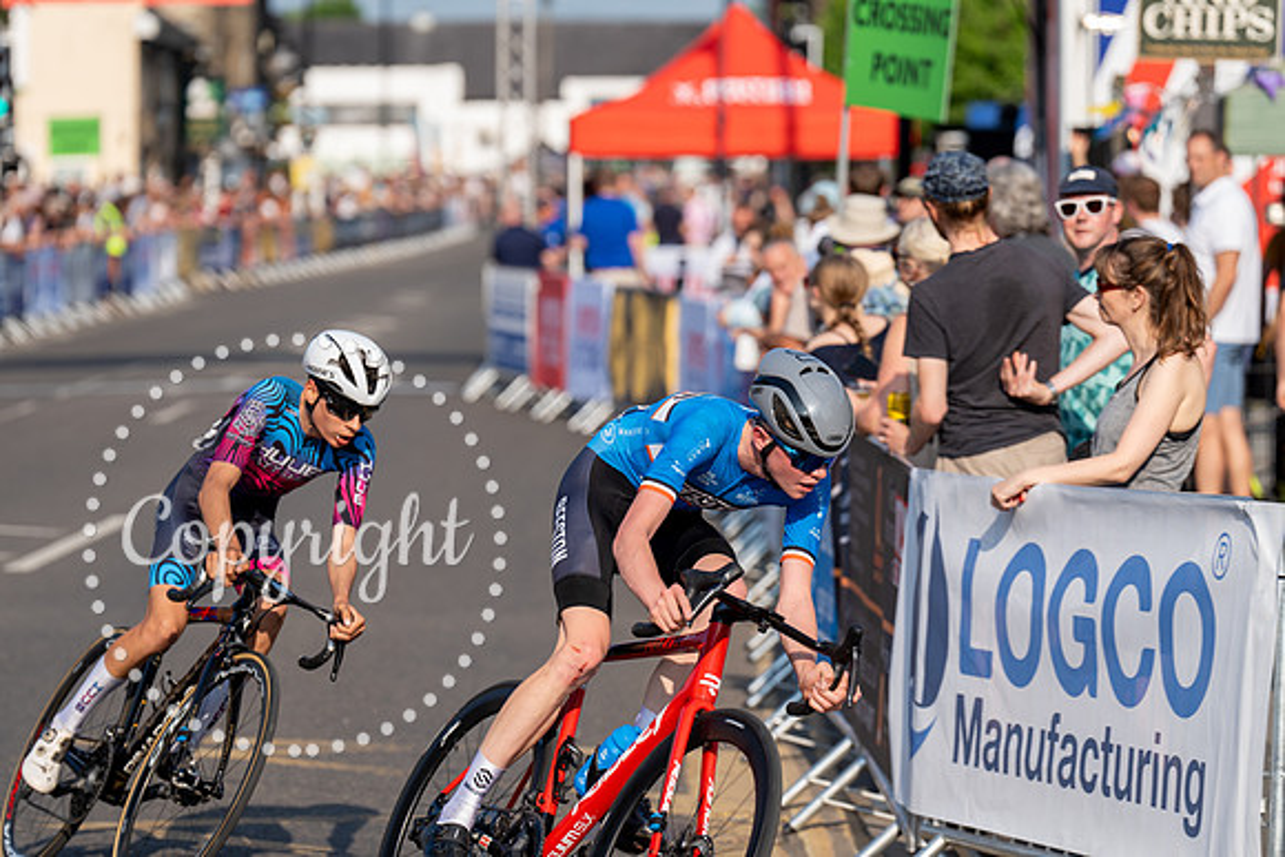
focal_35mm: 175
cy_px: 428
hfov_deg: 11.7
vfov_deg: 7.9
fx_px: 6248
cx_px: 642
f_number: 4
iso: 160
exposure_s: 1/1000
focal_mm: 175
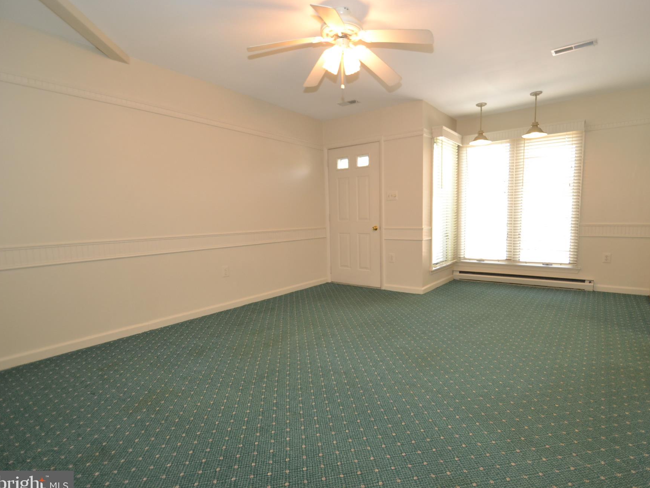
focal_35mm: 17
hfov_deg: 90.4
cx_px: 374
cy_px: 243
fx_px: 319
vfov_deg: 74.7
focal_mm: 10
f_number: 3.5
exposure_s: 1/60
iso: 560
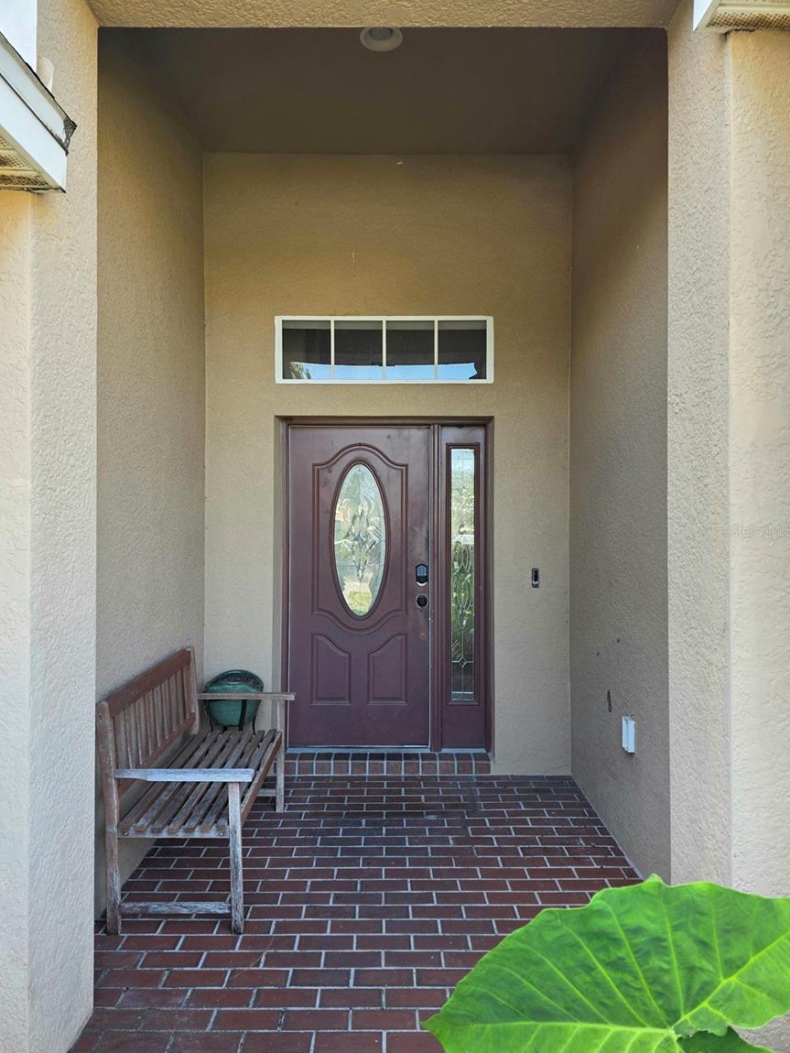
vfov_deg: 71.6
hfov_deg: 56.8
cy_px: 530
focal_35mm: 24
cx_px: 384
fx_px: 730
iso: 80
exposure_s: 1/182
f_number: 1.7
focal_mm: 6.3
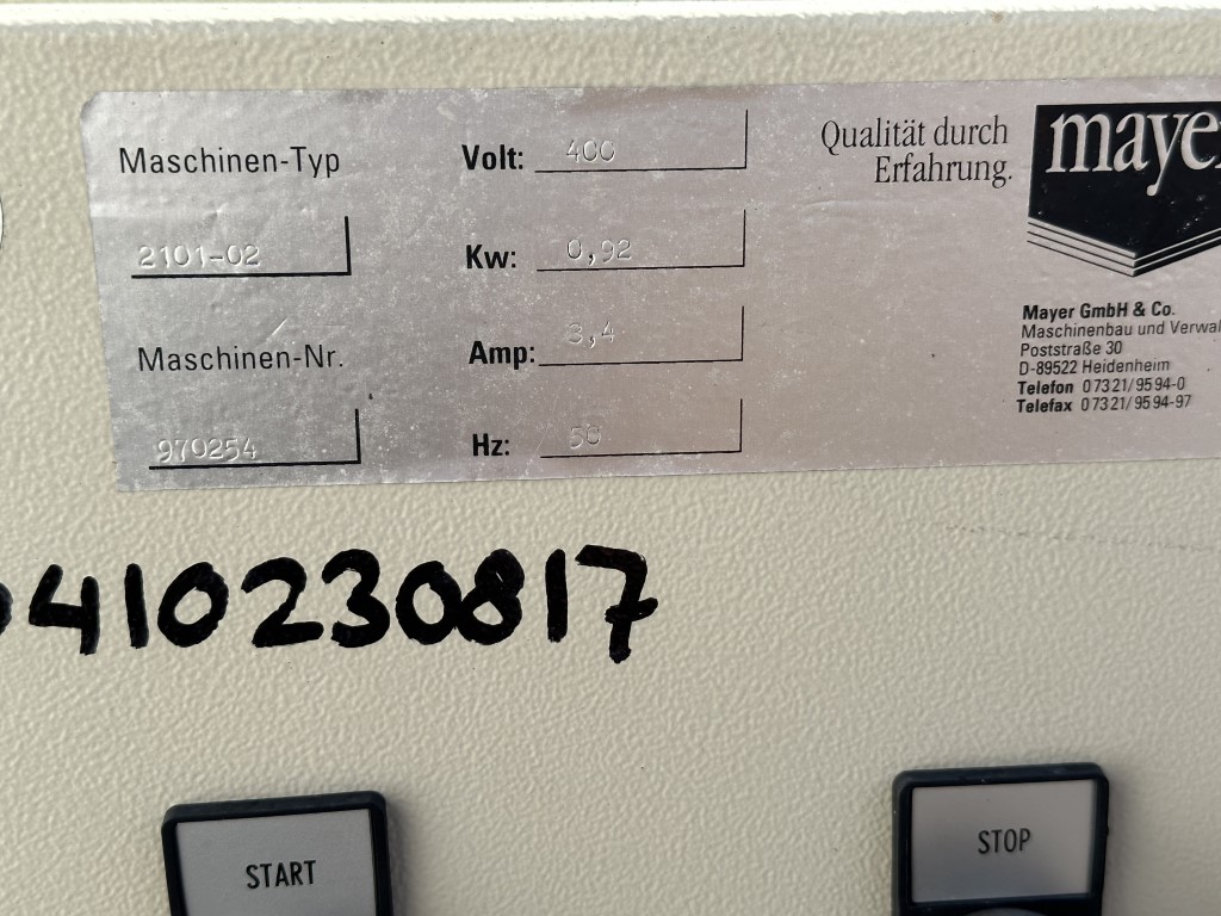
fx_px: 1693
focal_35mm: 48
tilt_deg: -14.7
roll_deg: -1.1
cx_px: 610
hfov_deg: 39.7
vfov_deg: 30.3
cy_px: 458
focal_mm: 6.86
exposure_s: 1/1695
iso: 64
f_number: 1.78
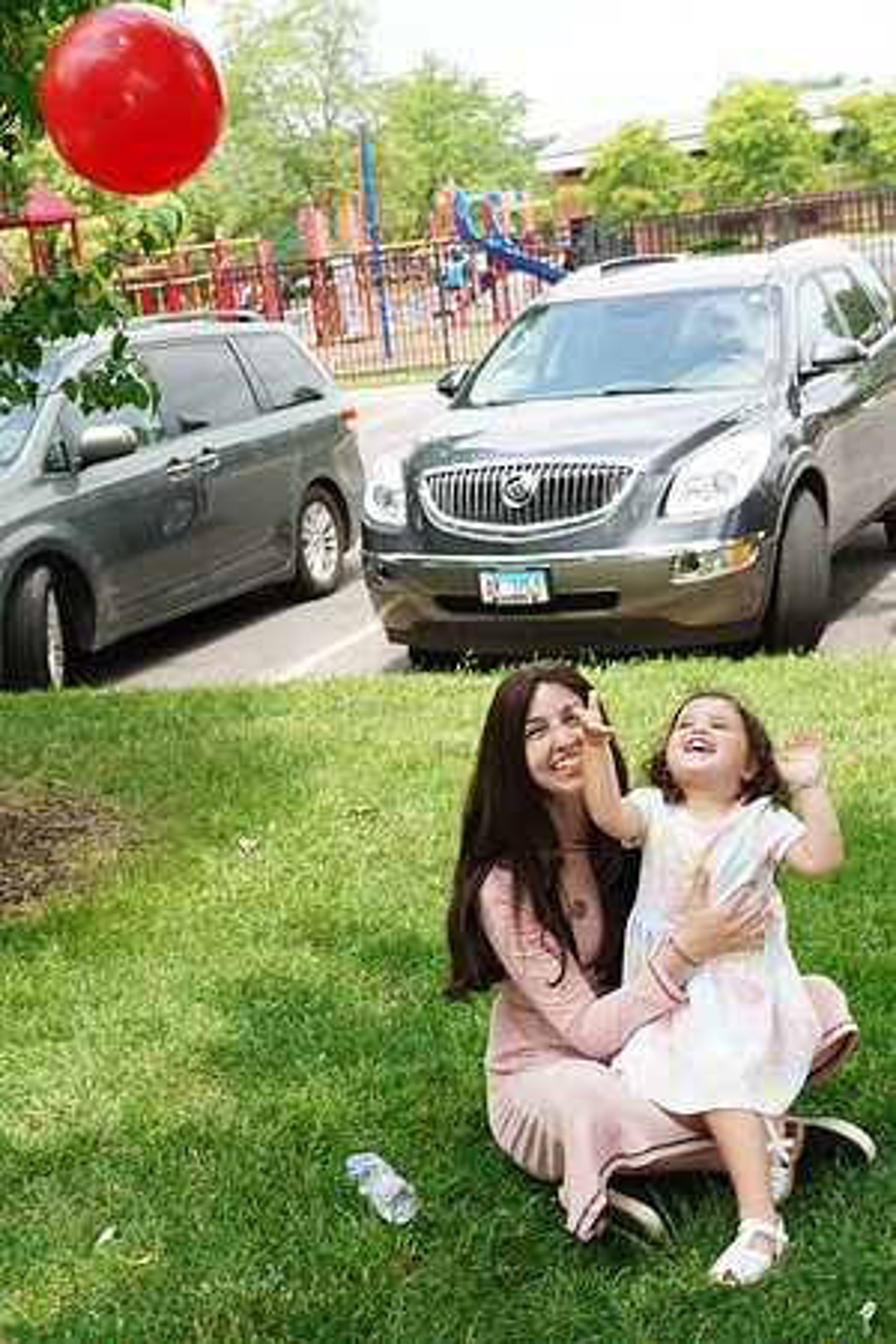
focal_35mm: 49
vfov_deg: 40.3
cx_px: 448
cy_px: 672
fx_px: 1829
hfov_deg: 27.5
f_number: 7.1
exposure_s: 1/200
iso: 250
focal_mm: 49
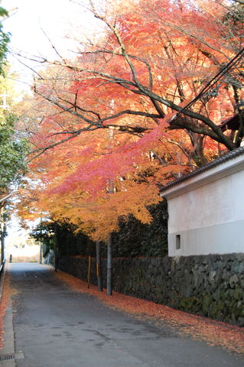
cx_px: 122
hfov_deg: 19.7
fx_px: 703
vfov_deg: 29.3
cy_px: 184
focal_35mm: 69
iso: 400
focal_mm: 46
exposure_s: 1/40
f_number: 5.3
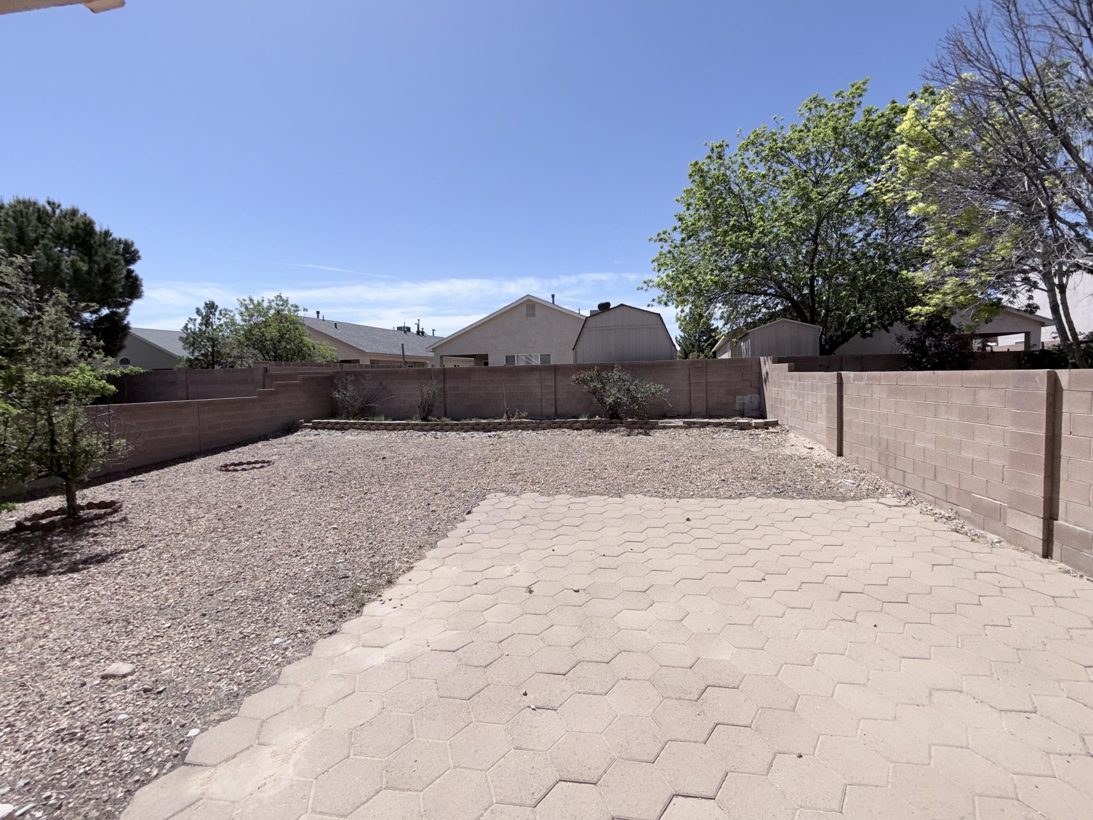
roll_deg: +0.6
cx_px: 571
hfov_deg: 98.1
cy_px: 399
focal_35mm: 15
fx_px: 474
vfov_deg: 81.7
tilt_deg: -1.9
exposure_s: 1/1464
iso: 16
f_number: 2.2
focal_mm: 2.22
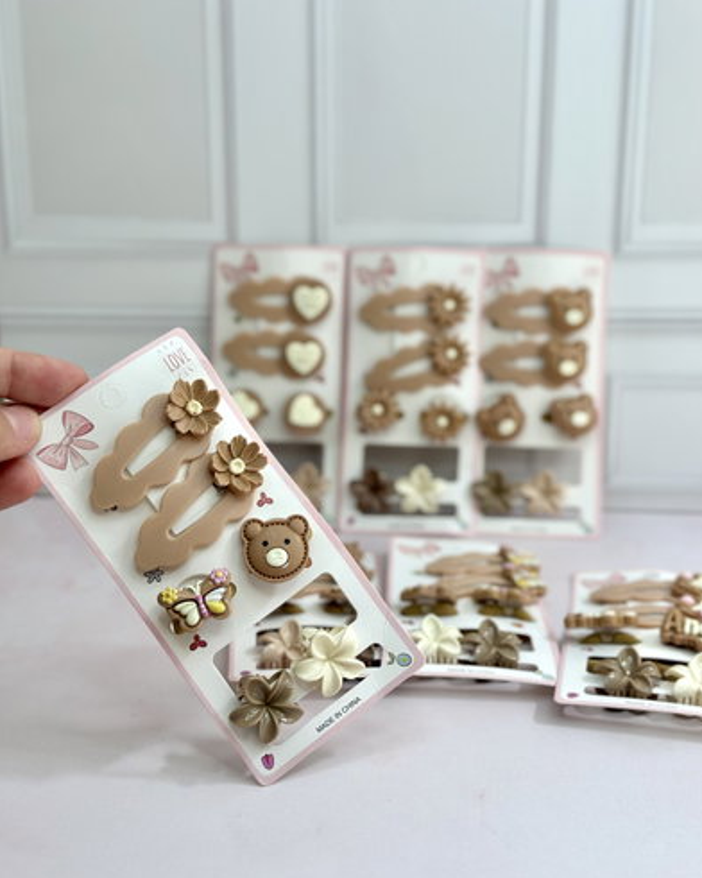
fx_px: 1325
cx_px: 356
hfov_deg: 29.7
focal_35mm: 51
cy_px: 474
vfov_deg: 36.6
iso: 100
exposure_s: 1/456
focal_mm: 6.86
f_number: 1.78
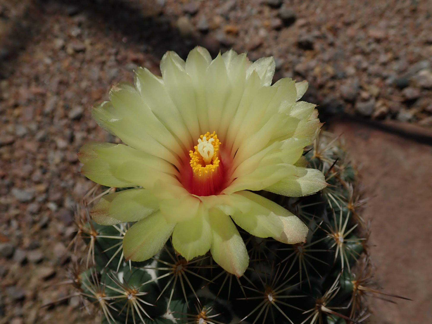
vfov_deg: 46.8
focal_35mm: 30
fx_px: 374
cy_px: 162
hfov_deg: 60.0
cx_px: 216
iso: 100
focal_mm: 5.5
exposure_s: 1/400
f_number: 9
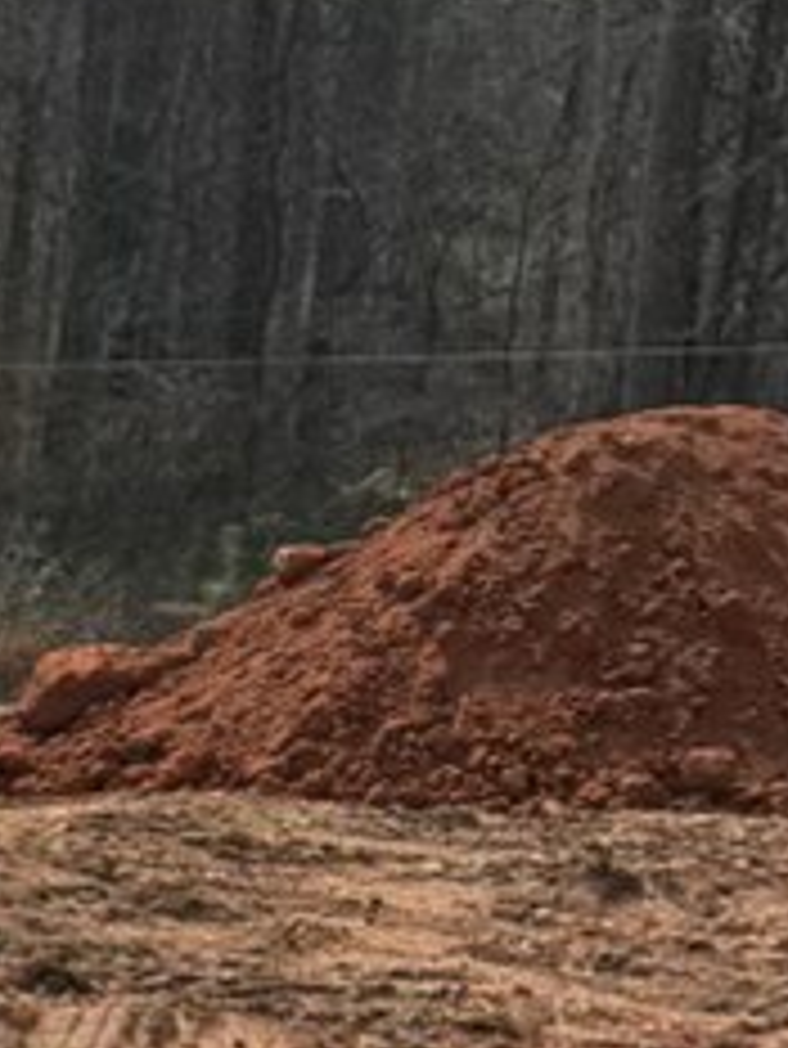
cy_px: 1592
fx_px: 4003
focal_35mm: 132
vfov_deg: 14.0
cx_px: -1045
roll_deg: +0.4
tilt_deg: -20.7
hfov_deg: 10.0
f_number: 1.78
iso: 100
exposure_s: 1/4405
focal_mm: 6.76
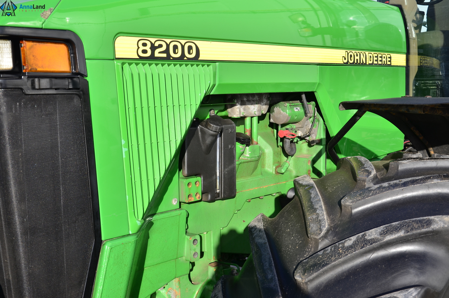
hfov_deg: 43.7
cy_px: 149
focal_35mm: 45
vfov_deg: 29.7
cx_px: 224
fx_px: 560
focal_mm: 30
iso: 125
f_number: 6.3
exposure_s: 1/320
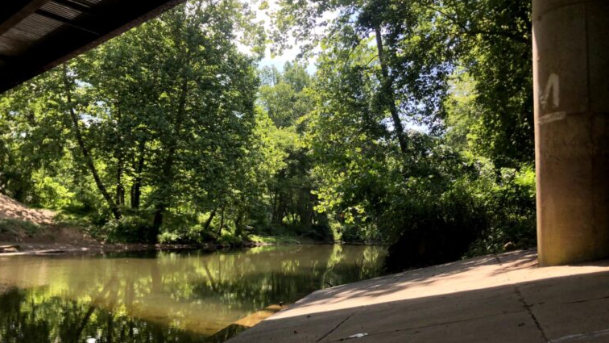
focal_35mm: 31
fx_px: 501
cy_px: 188
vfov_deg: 37.7
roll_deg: -0.4
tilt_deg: +6.1
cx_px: 302
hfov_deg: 62.6
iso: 20
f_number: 1.8
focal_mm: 4
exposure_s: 1/1453
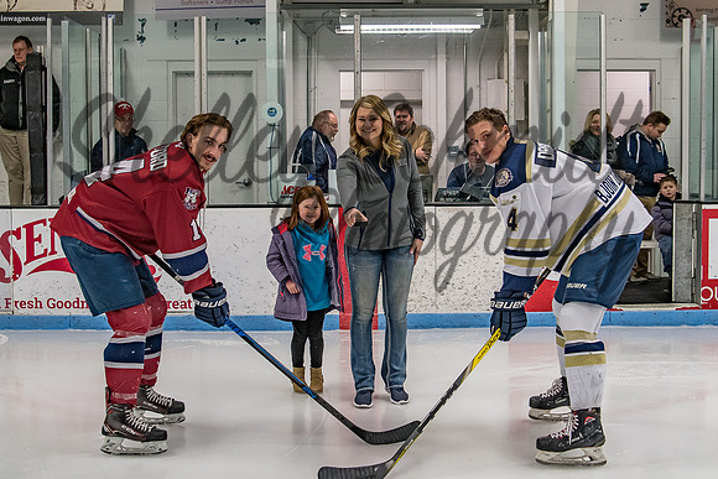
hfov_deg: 39.4
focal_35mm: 50
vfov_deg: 26.8
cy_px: 198
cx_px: 378
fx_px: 1003
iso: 800
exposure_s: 1/250
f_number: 4.5
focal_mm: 28
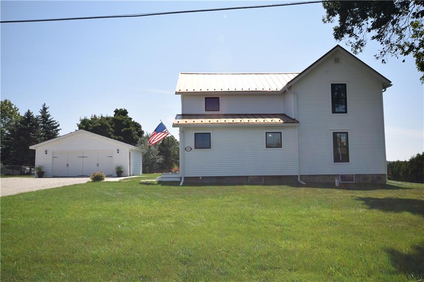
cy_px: 141
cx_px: 212
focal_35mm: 30
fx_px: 353
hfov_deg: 61.9
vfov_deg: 43.6
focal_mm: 20
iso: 100
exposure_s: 1/200
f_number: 10
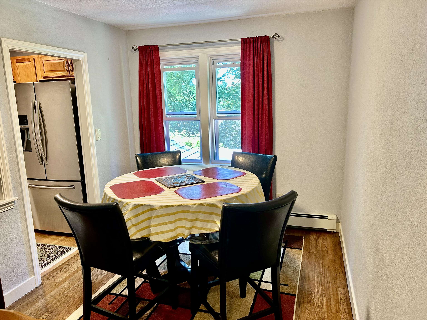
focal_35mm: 26
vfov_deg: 53.1
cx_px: 214
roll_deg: +1.7
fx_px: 321
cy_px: 160
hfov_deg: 67.3
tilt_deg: -11.4
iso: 125
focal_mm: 5.7
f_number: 1.5
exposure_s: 1/60
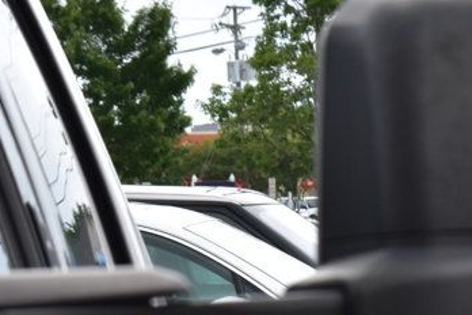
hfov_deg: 8.5
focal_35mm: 242
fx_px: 3179
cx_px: 376
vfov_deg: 5.6
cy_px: 387
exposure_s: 1/320
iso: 400
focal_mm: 55
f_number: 10
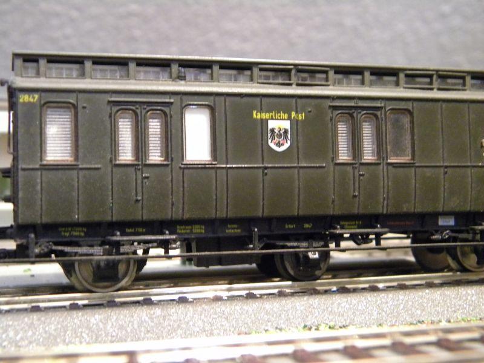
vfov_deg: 30.9
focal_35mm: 47
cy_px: 182
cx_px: 242
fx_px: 657
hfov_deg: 40.4
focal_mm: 8.6
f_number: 3.9
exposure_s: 1/2.7
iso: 800
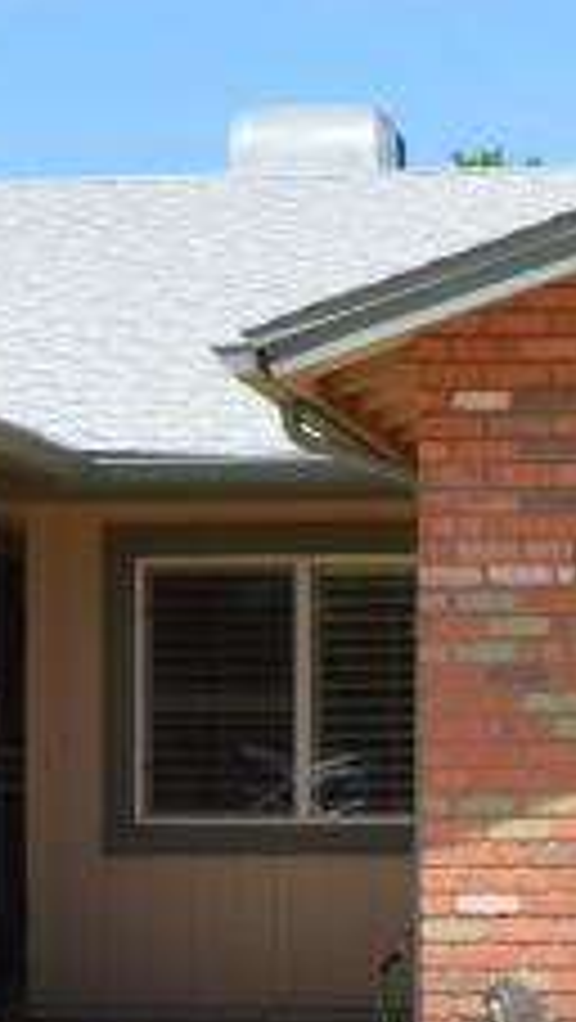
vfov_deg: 14.8
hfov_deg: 8.4
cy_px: 842
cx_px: 376
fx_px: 3903
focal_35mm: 144
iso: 100
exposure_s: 1/250
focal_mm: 18
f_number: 8
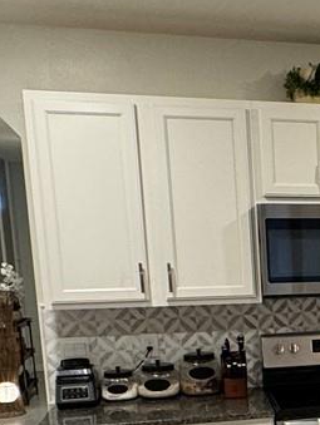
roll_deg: +0.9
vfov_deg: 28.3
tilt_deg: -9.9
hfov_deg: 19.5
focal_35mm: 66
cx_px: 477
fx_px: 812
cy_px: 380
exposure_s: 1/60
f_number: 2.2
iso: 250
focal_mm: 2.22
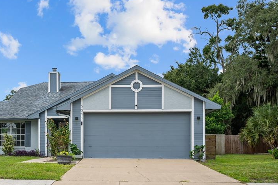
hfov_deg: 44.7
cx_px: 89
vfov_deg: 30.8
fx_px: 332
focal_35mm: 43
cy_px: 129
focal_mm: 30
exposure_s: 1/160
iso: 100
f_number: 4
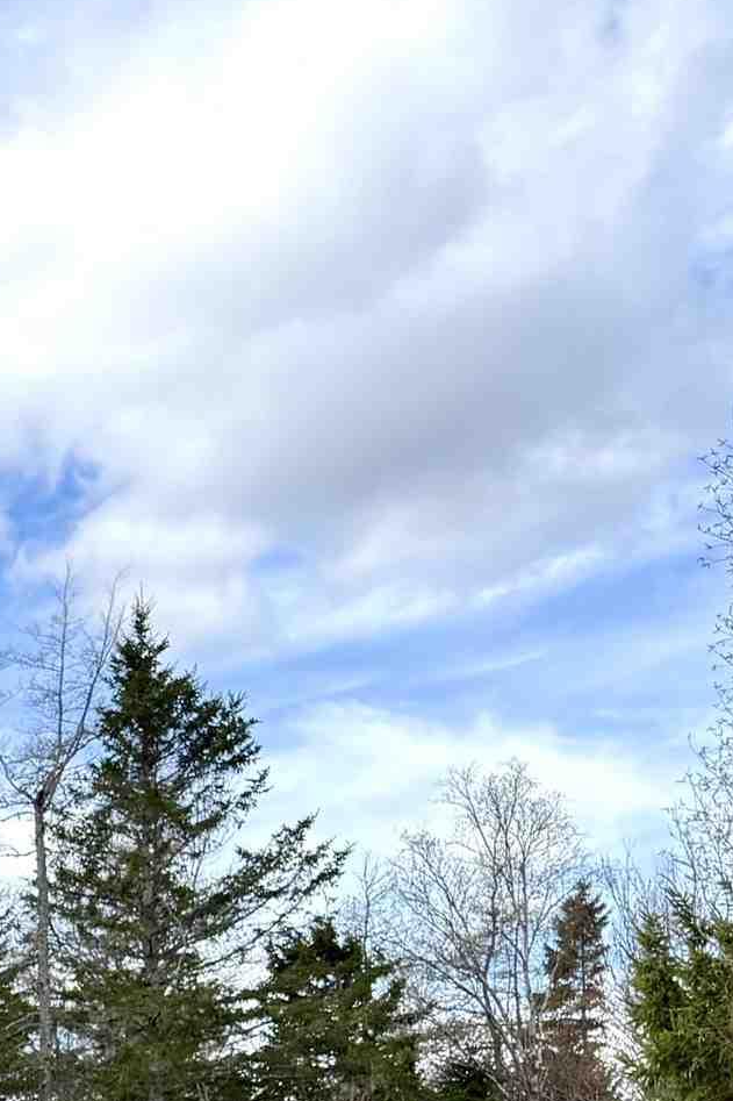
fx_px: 2475
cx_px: -669
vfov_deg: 23.0
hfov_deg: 14.4
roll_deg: +1.3
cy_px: 1322
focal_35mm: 81
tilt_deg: -0.7
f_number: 1.78
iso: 100
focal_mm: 6.76
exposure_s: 1/3584
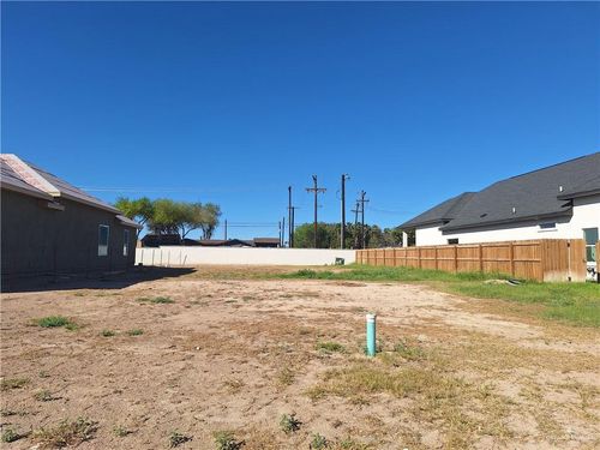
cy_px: 225
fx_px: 399
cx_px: 300
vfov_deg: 58.9
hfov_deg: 73.9
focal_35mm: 23
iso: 40
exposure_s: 1/3460
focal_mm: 5.54
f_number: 1.8
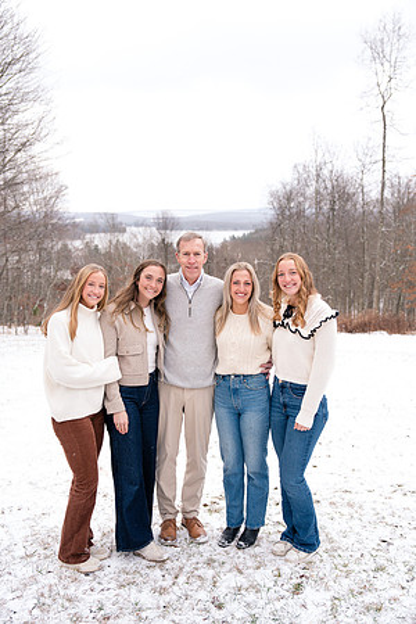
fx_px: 607
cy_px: 312
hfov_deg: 37.9
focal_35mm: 35
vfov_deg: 54.4
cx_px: 208
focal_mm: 35
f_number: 3.2
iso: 400
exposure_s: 1/250
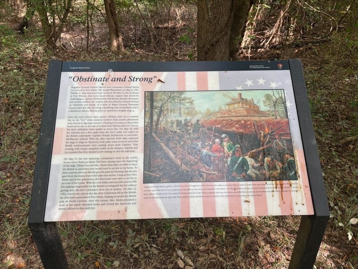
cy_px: 134
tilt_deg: -28.6
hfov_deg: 67.3
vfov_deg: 53.1
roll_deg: -0.6
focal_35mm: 26
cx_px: 179
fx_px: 269
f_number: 1.6
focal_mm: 5.96
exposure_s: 1/121
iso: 40
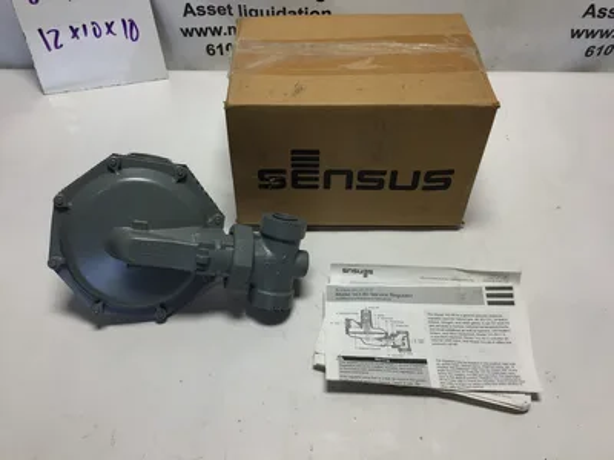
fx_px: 550
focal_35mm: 31
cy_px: 230
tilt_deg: -48.8
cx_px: 307
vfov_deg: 45.4
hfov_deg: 58.4
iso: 25
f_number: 2.4
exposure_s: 1/250
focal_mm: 3.3
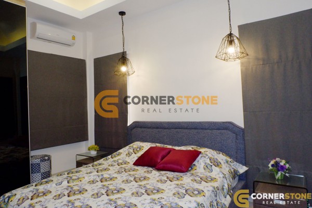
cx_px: 156
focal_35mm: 24
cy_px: 104
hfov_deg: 73.7
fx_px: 208
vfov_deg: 53.1
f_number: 18
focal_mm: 16
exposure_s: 1/34
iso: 2000
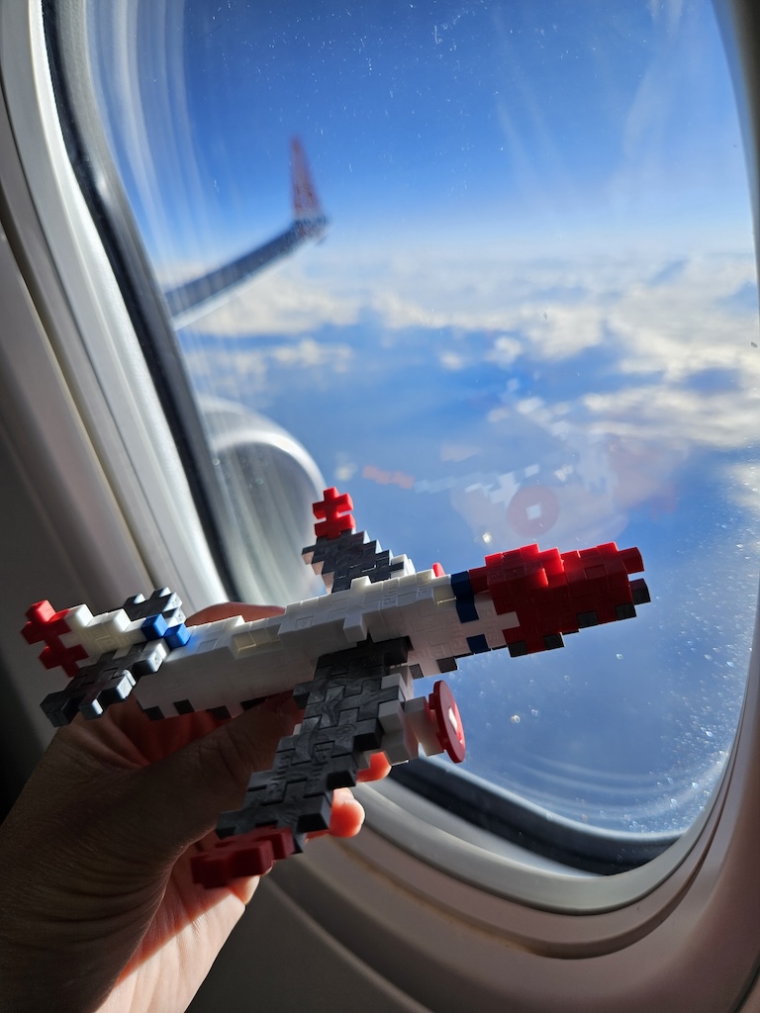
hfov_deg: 58.9
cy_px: 506
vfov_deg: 73.9
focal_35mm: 23
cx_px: 380
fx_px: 673
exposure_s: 1/825
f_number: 1.8
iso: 25
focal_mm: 5.4
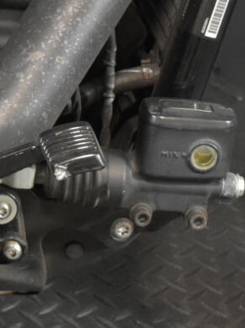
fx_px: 1832
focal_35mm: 194
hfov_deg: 7.5
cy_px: -36
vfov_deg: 10.1
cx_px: -150
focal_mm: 26
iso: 1600
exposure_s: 1/25
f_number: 4.2
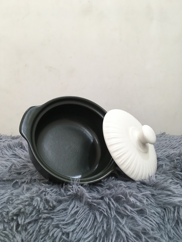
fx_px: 203
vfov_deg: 61.7
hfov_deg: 48.2
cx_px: 91
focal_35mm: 29
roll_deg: -1.3
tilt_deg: -11.8
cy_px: 121
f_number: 2.2
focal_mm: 4.15
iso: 80
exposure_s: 1/33
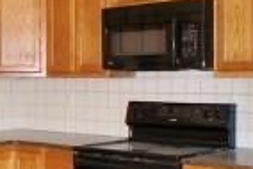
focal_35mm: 108
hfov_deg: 18.3
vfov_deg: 12.7
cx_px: -9
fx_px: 760
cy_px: 89
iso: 320
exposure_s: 1/60
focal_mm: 16
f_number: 2.8
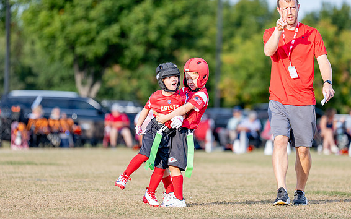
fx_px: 2861
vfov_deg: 4.4
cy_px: 101
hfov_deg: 7.0
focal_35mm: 299
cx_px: 178
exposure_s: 1/1600
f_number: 2.8
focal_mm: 200
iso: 250
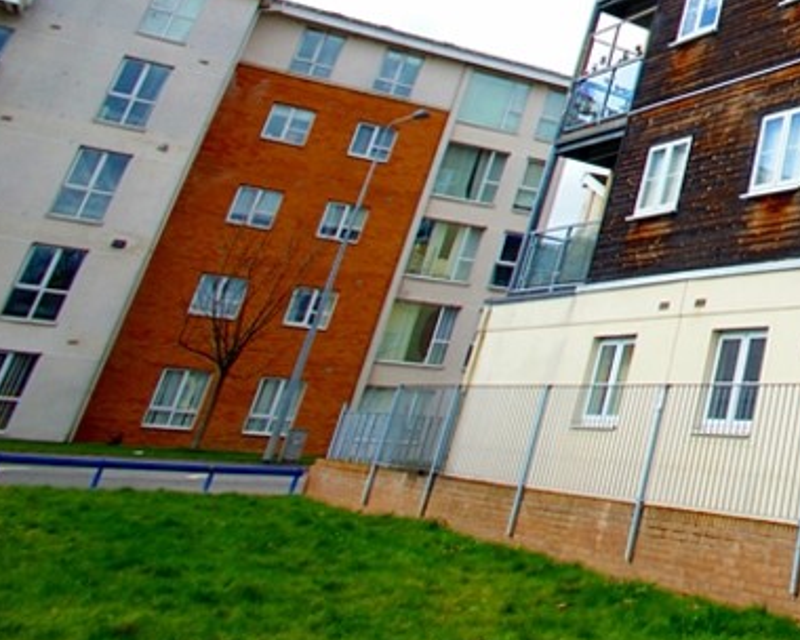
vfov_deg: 35.2
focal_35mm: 38
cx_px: 1065
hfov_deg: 33.4
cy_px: -9
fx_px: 900
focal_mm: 10
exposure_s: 1/80
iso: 100
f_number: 8
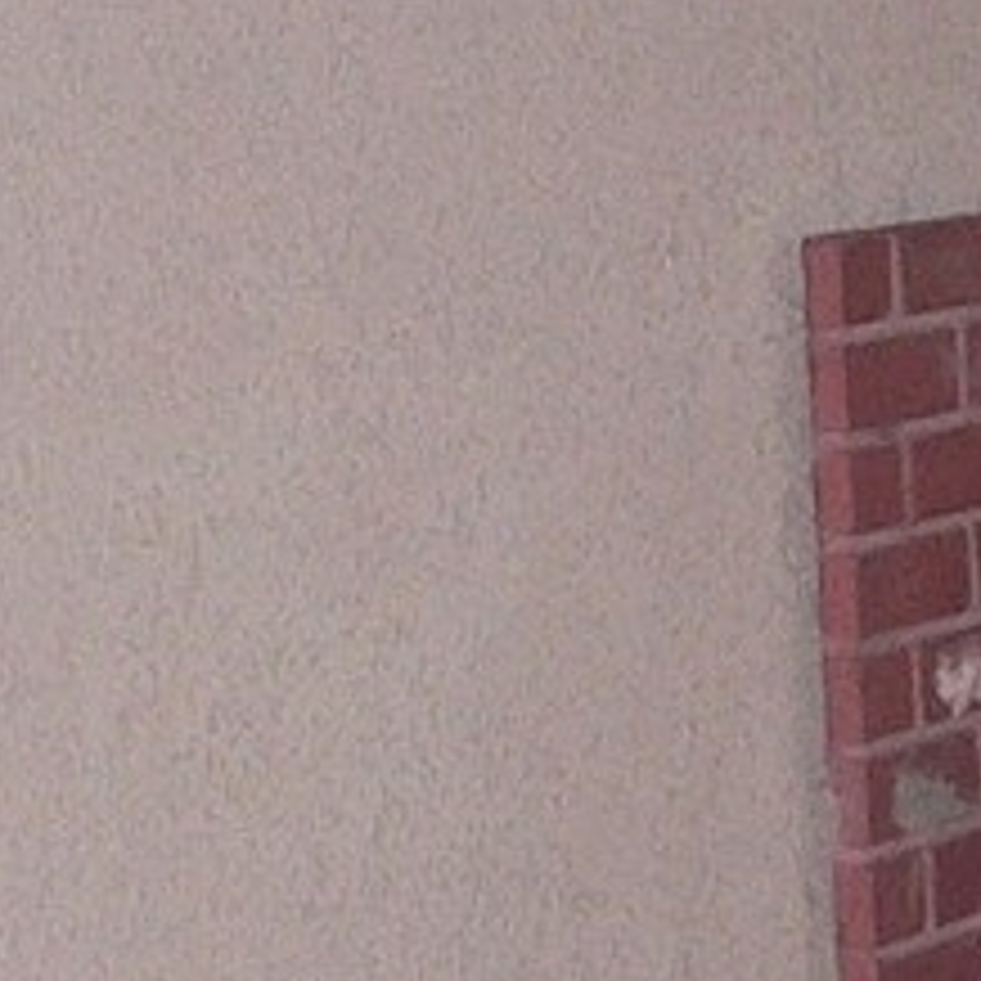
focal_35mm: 234
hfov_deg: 6.6
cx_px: 3308
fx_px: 7503
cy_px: 994
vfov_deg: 7.4
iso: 200
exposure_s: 1/60
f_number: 2.8
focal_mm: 6
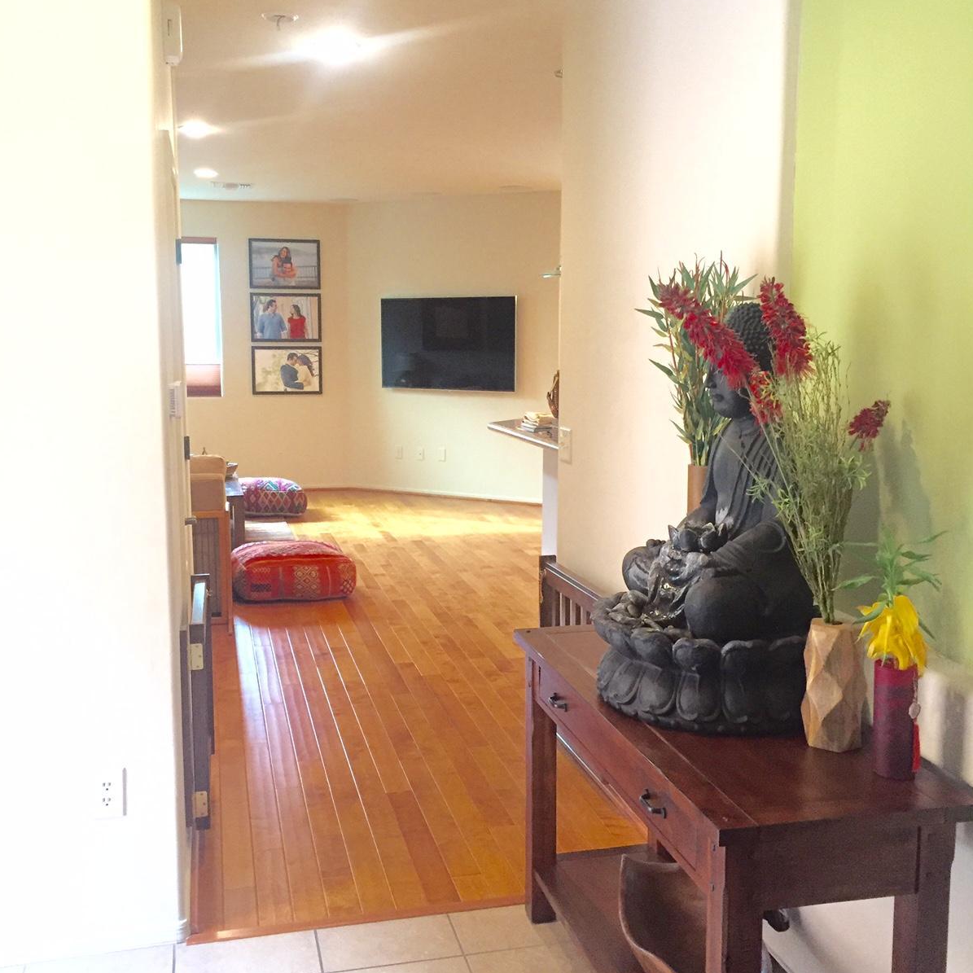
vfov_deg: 47.2
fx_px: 1113
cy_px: 482
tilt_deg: -5.4
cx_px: 476
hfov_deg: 47.2
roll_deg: +0.0
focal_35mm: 35
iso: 160
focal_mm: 4.15
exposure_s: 1/30
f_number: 2.2
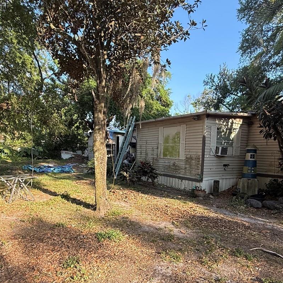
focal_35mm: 25
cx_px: 153
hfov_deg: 62.8
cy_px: 186
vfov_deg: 61.6
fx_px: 231
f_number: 2.2
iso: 64
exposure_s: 1/393
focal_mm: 2.22
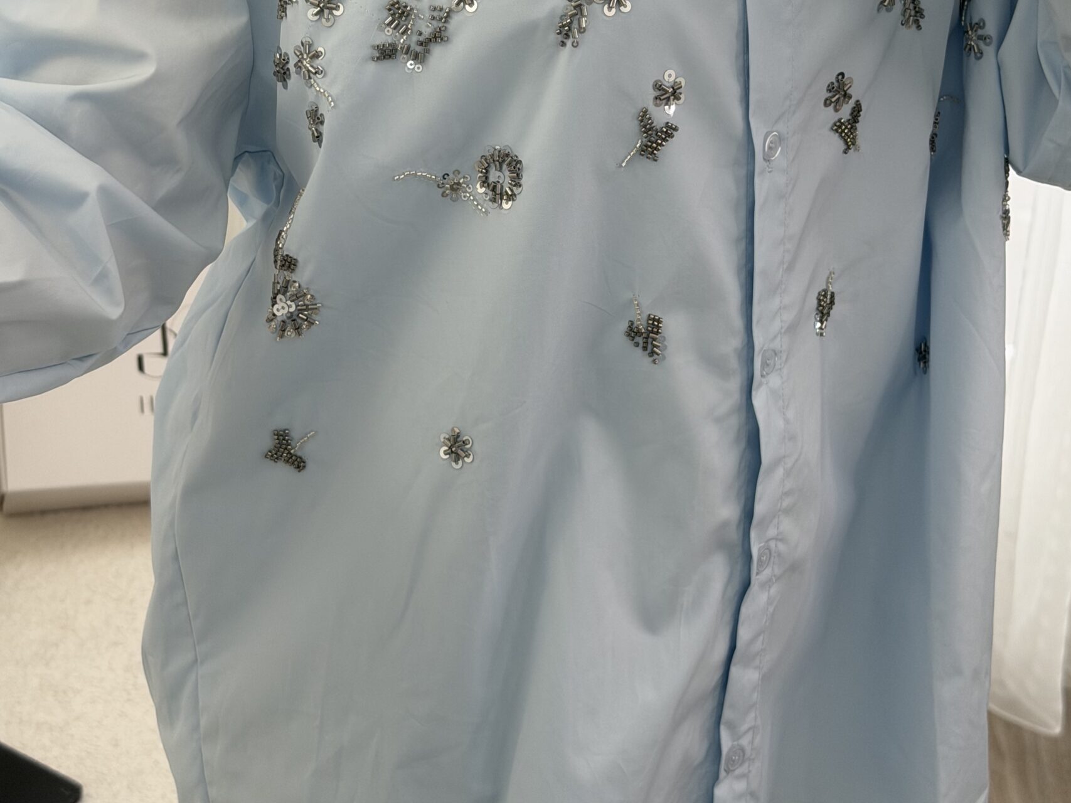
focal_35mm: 72
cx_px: 512
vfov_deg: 20.3
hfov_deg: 27.0
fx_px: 2227
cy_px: 251
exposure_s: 1/173
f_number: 1.78
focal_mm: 6.76
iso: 64
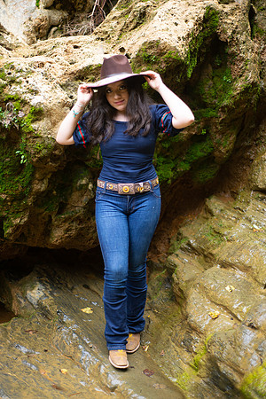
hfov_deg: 27.0
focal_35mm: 50
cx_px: 133
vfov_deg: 39.6
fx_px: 554
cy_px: 200
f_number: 1.8
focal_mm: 50
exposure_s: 1/640
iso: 400
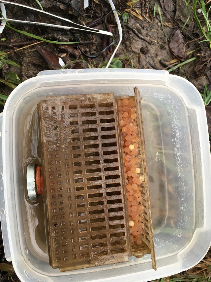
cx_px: 106
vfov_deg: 61.7
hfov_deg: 48.2
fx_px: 236
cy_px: 141
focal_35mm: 29
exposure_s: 1/33
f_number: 2.2
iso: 32
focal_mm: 4.15
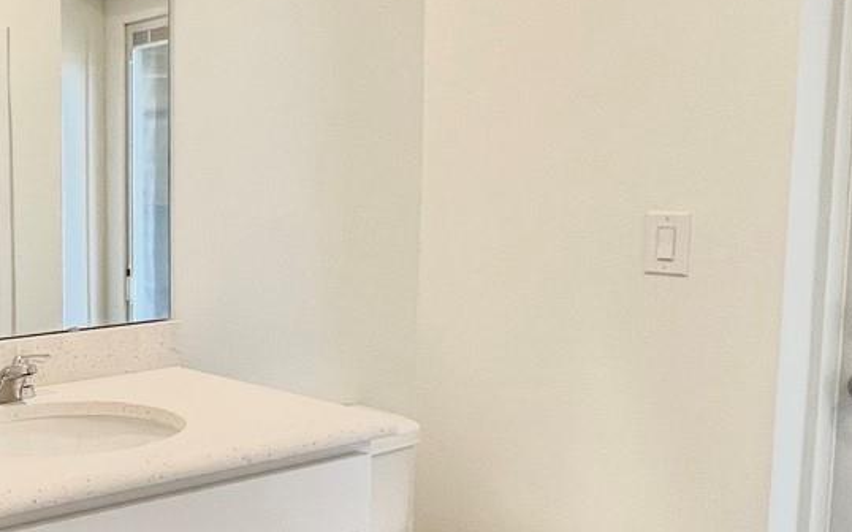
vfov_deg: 31.2
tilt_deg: -7.1
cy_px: 293
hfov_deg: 40.7
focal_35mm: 41
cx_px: -40
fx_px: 952
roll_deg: +1.8
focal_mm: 1.57
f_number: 1.8
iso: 160
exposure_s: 1/120
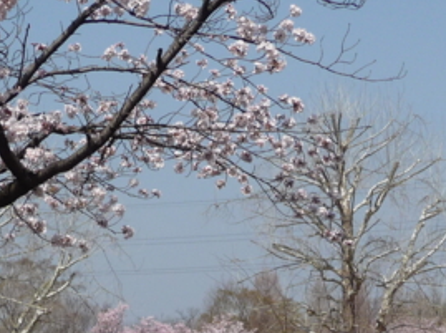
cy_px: 214
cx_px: 151
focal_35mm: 134
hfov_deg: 14.7
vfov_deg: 11.0
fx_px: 1724
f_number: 4.1
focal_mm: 7.6
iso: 100
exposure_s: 1/1000
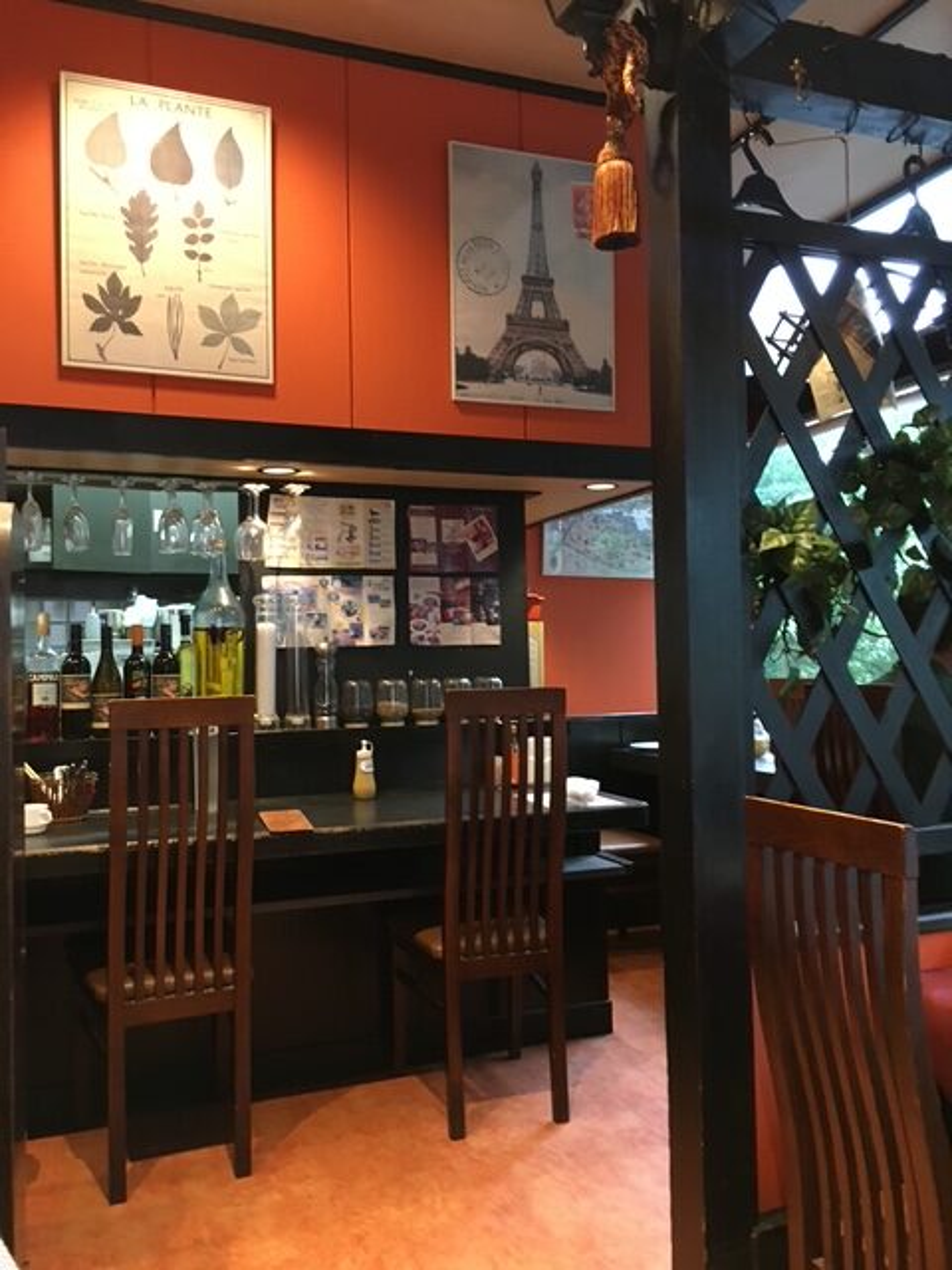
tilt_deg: +2.1
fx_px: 1063
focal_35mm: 29
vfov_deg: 61.7
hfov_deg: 48.2
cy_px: 635
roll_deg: +0.4
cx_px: 476
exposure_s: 1/17
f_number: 2.2
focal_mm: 4.15
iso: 200
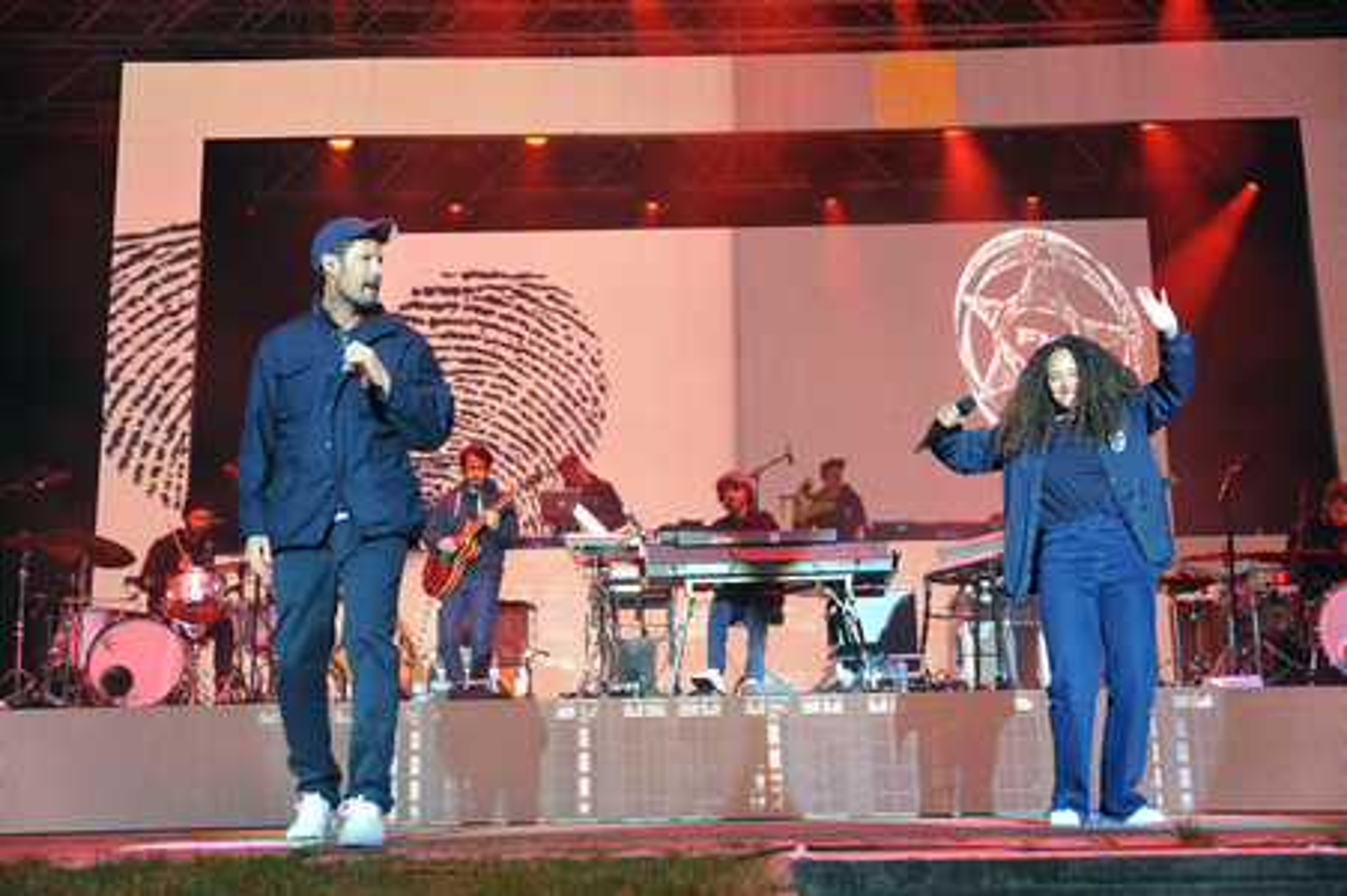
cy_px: 448
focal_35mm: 42
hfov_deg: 46.4
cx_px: 674
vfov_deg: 31.8
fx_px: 1570
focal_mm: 42
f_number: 3.5
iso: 800
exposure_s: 1/200
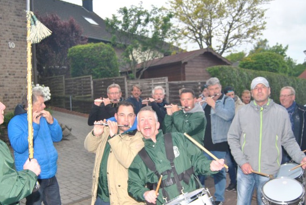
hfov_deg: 50.6
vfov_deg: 34.9
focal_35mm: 38
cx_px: 140
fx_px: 323
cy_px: 129
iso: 200
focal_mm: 18
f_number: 4
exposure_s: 1/60
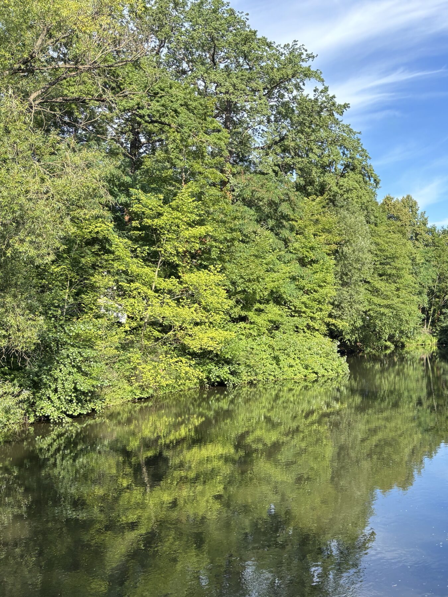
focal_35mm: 26
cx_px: 224
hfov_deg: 53.1
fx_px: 449
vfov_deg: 67.3
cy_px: 298
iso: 50
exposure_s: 1/1126
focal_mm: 5.96
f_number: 1.6
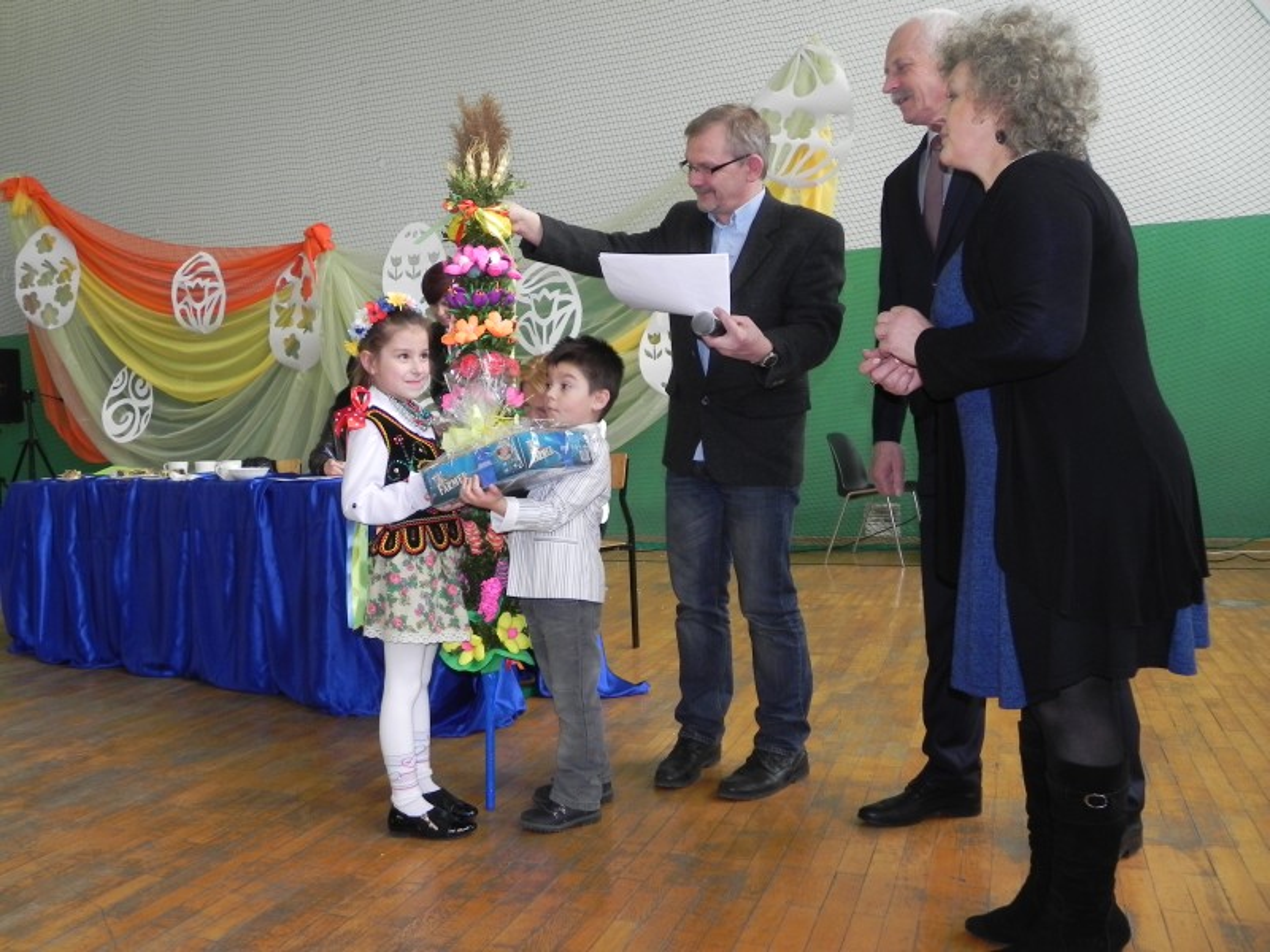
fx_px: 1064
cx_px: 635
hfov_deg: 61.7
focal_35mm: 29
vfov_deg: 48.2
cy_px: 476
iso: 160
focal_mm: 5.2
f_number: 2.8
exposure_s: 1/60
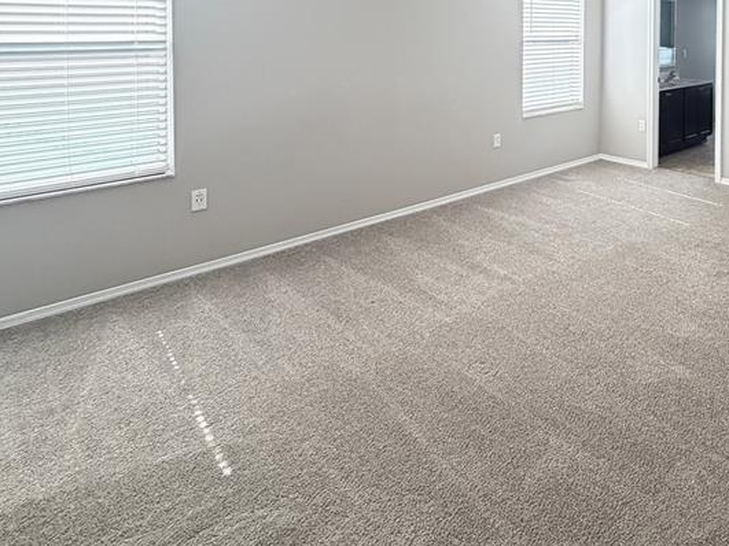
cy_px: 44
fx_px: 568
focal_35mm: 27
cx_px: 592
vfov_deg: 45.9
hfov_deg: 59.7
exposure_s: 1/60
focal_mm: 2.22
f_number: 2.2
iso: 320
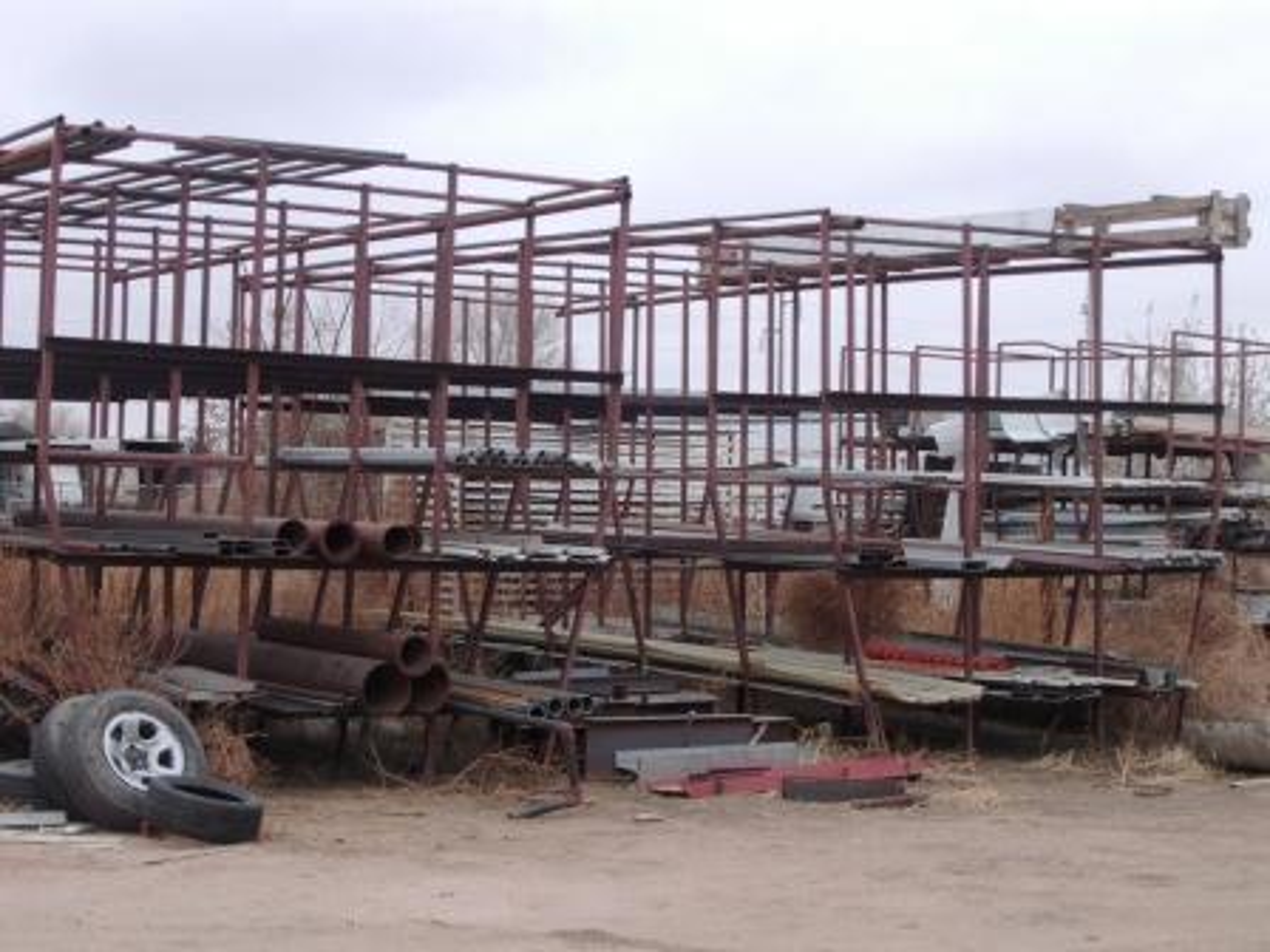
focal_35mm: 68
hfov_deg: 28.6
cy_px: 476
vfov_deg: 21.6
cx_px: 635
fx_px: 2495
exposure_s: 1/125
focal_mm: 14.2
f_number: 4
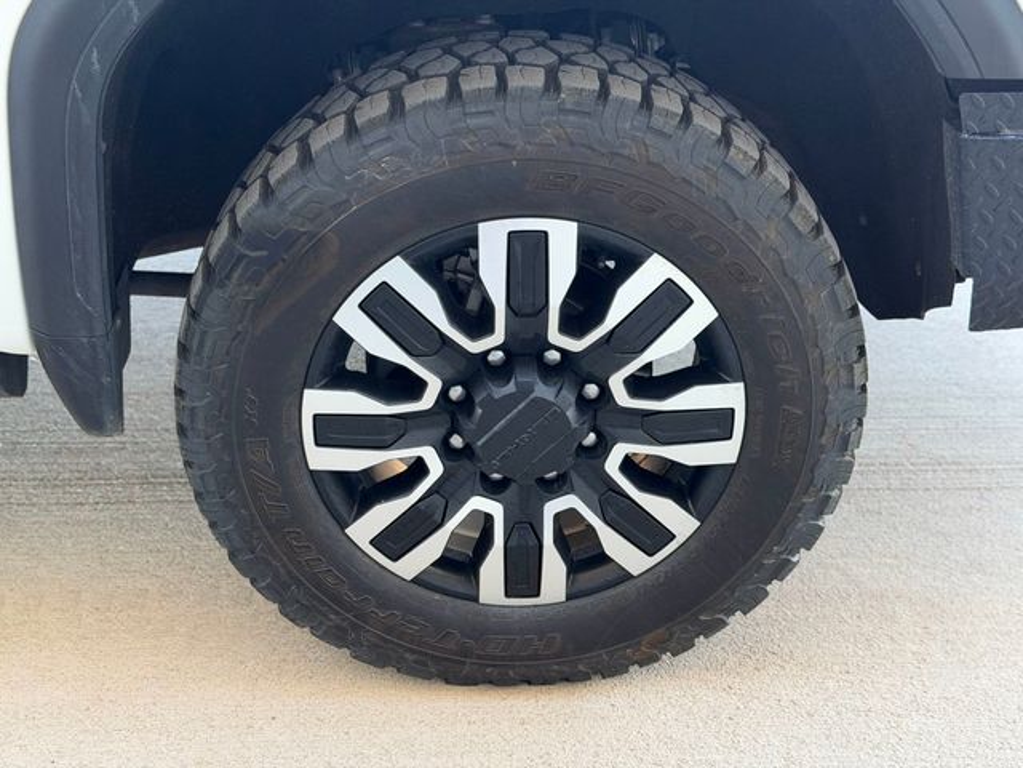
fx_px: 1419
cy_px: 384
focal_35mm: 48
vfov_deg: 30.3
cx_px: 512
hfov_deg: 39.7
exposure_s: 1/121
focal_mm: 6.76
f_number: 1.78
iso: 64
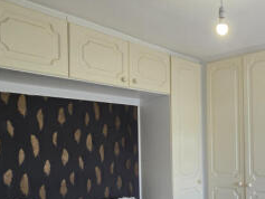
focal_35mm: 32
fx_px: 245
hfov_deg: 51.9
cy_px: 145
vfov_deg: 43.1
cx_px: 224
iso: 50
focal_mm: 2.2
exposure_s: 1/50
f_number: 2.2
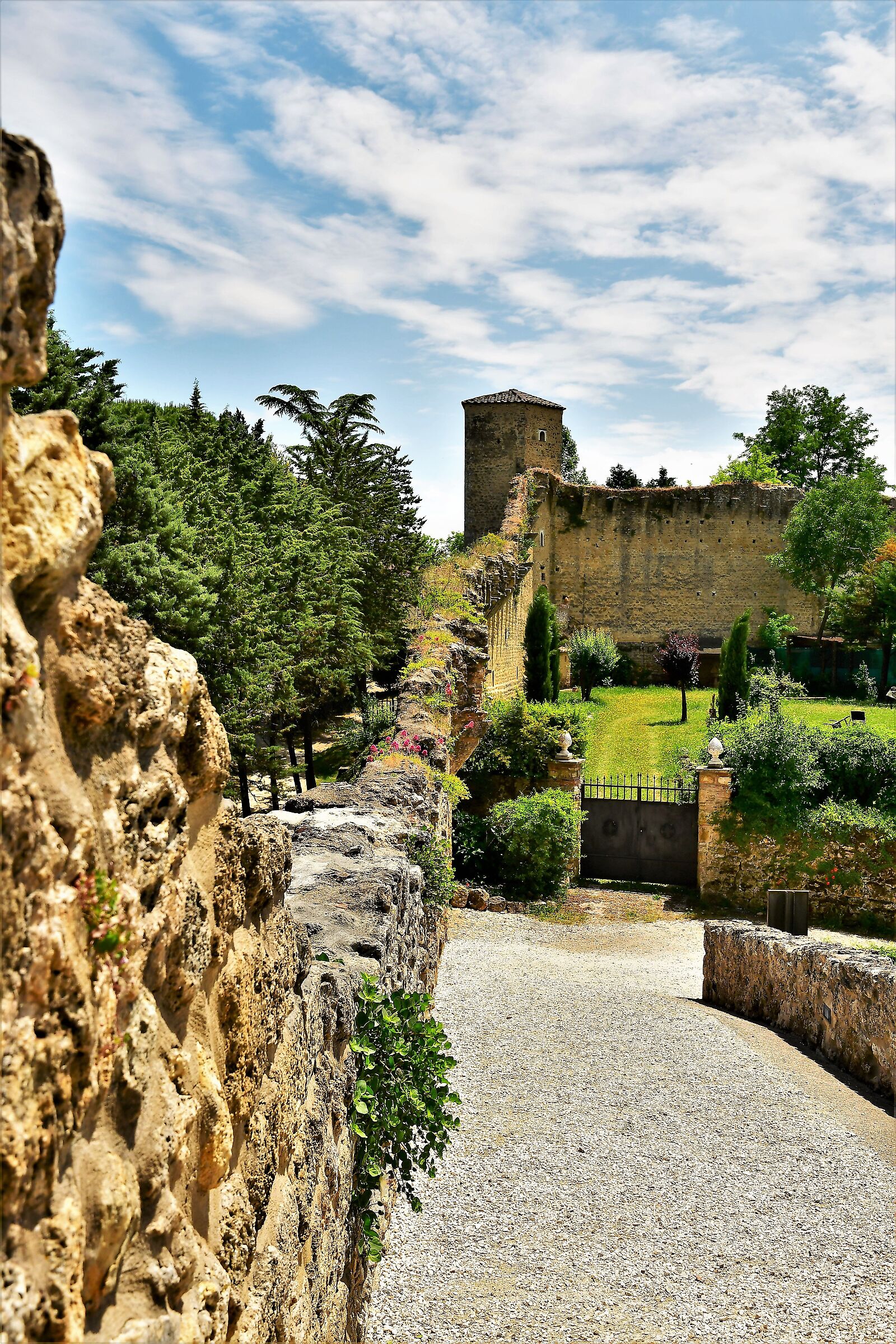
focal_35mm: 33
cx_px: 448
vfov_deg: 57.2
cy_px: 672
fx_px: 1232
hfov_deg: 40.0
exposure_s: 1/1250
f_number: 6.3
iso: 125
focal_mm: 22
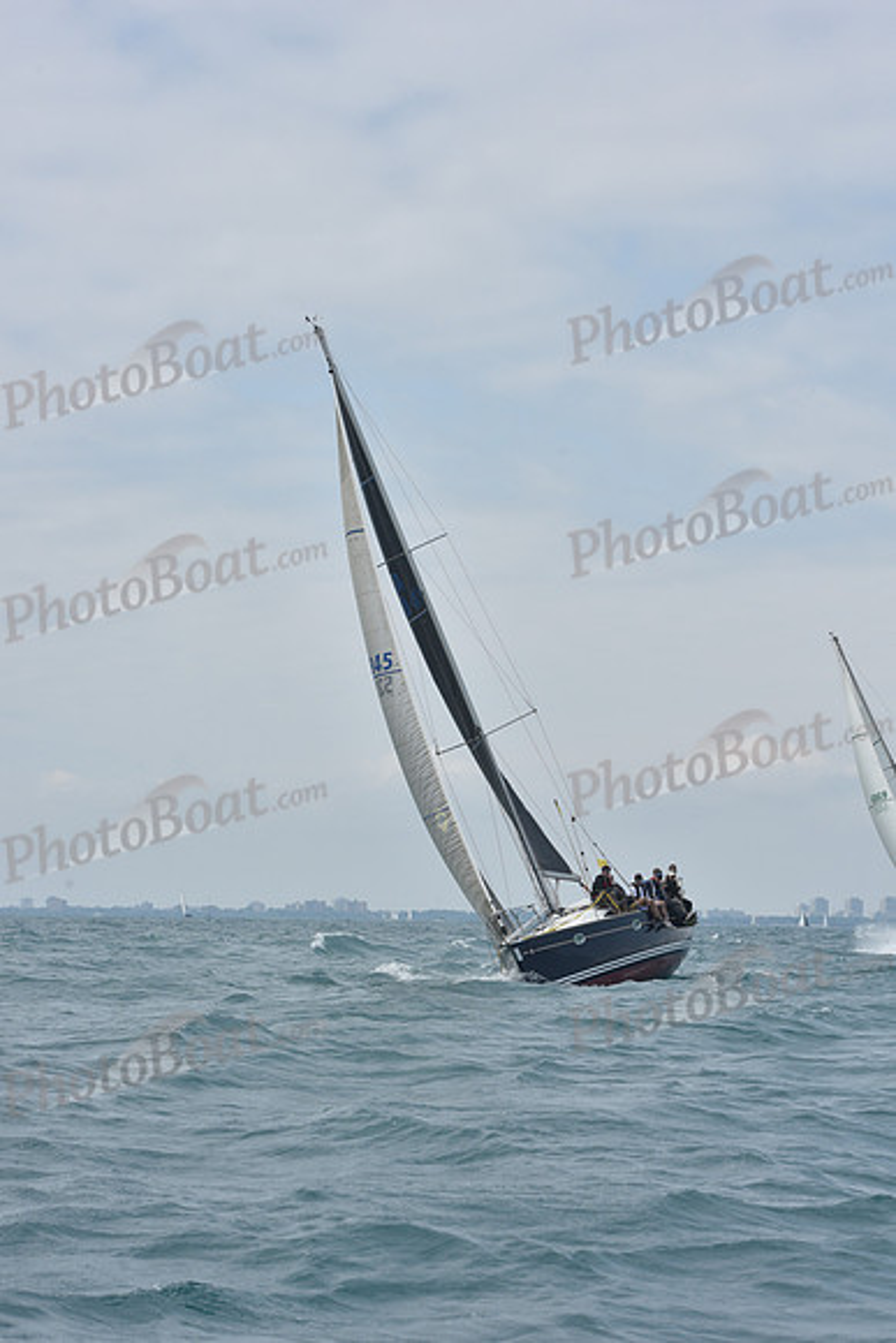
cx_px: 448
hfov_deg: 14.4
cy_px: 672
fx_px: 3544
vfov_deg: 21.5
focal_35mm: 95
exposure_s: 1/800
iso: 250
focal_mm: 95
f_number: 11
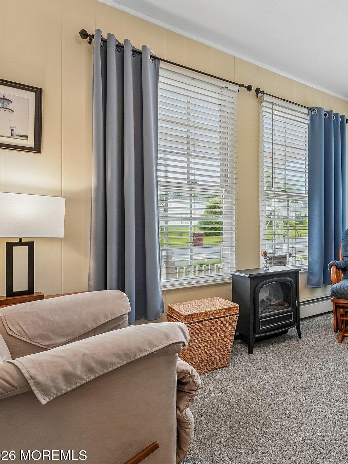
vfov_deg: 71.6
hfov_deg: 48.4
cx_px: 336
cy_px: 236
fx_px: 322
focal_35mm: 24
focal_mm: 16
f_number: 7.1
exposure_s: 1/60
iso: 800
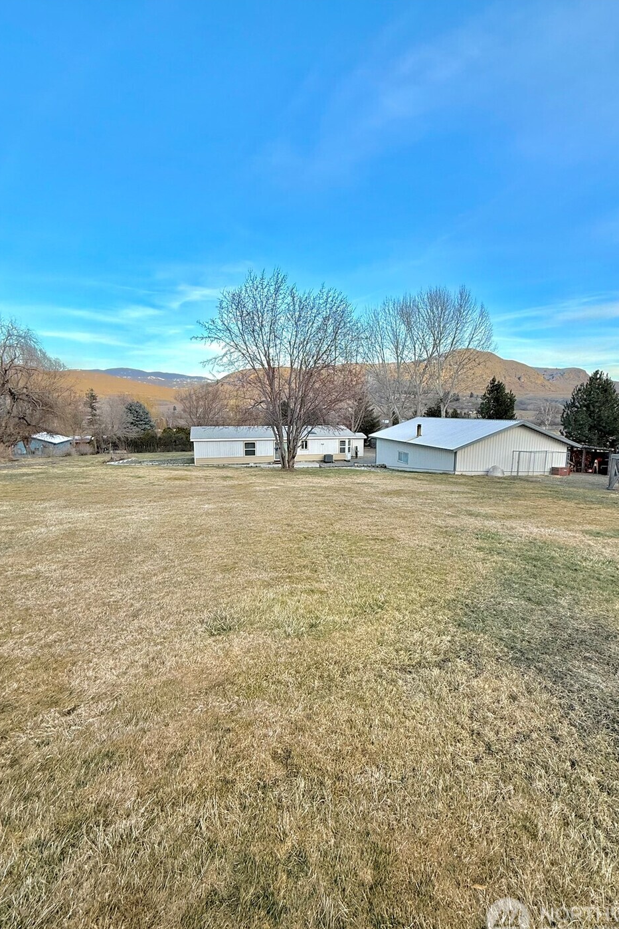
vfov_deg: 100.4
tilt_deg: -7.4
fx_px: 387
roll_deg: -0.9
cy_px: 472
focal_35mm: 15
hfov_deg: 77.2
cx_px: 331
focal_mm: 2.22
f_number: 2.2
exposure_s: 1/329
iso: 50
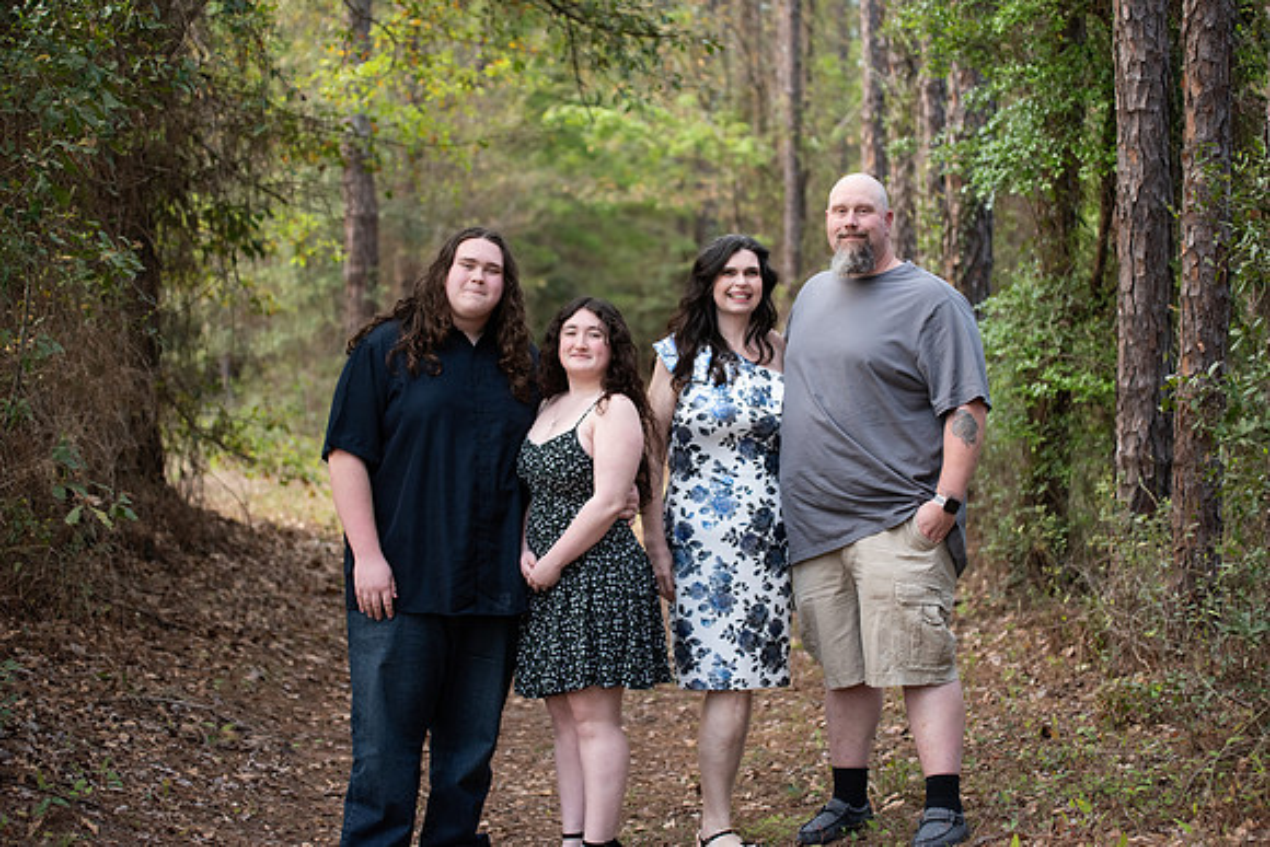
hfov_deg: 28.8
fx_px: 2470
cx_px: 635
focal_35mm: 70
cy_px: 424
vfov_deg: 19.5
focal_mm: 70
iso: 1000
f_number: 2.8
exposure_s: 1/400
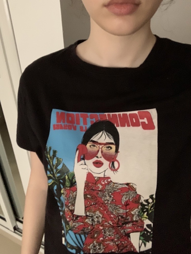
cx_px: 96
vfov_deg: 56.8
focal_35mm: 32
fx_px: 235
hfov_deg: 44.2
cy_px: 127
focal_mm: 2.87
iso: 640
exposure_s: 1/15
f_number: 2.2
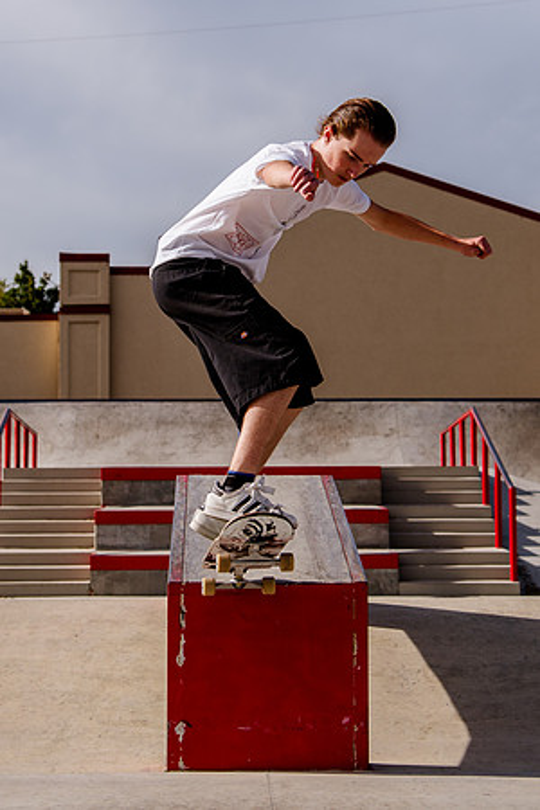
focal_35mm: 111
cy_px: 245
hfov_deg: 12.4
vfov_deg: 18.4
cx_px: 237
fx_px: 2492
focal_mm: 50
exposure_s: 1/1600
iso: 200
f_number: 5
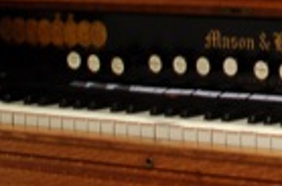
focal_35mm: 241
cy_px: -60
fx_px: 1886
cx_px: 414
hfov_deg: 8.4
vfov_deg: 5.6
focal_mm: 35
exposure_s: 1/30
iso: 800
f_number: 2.8
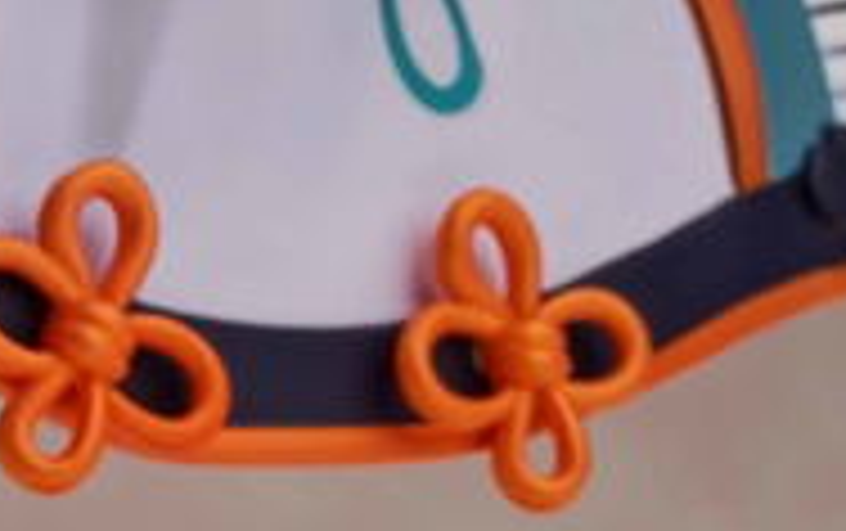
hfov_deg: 5.3
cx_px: -500
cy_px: 621
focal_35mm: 390
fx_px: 9003
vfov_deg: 3.4
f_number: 18
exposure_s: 1/160
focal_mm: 90
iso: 100
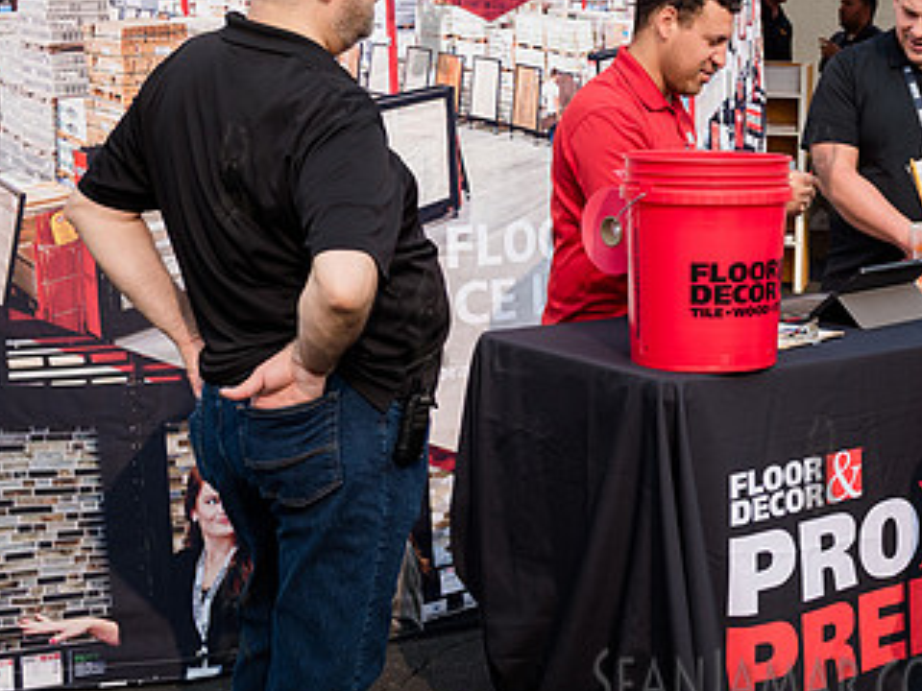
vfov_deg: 21.6
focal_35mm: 68
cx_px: 849
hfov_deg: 27.4
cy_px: 250
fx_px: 1811
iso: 200
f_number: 4
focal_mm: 32
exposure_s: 1/1000
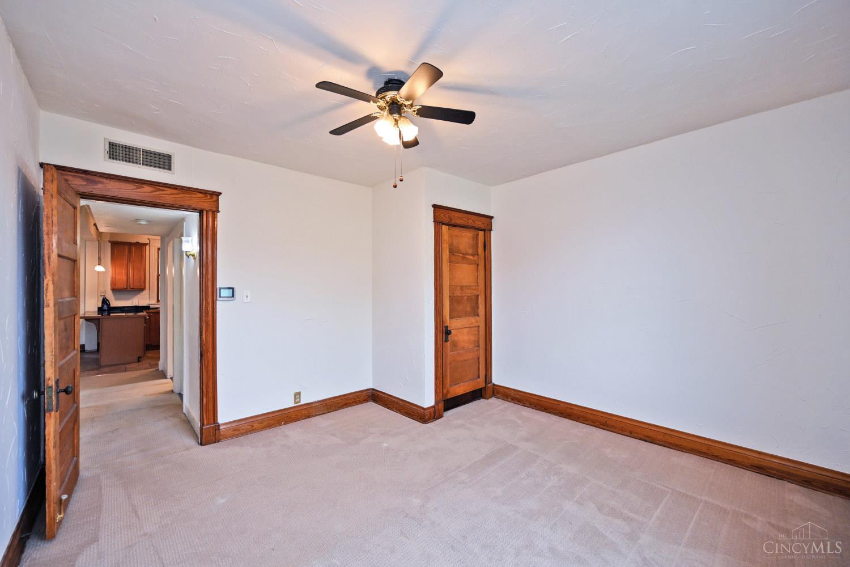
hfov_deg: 104.3
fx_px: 331
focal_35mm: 14
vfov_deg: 81.2
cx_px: 425
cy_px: 284
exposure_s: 1/60
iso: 280
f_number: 4
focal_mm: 14
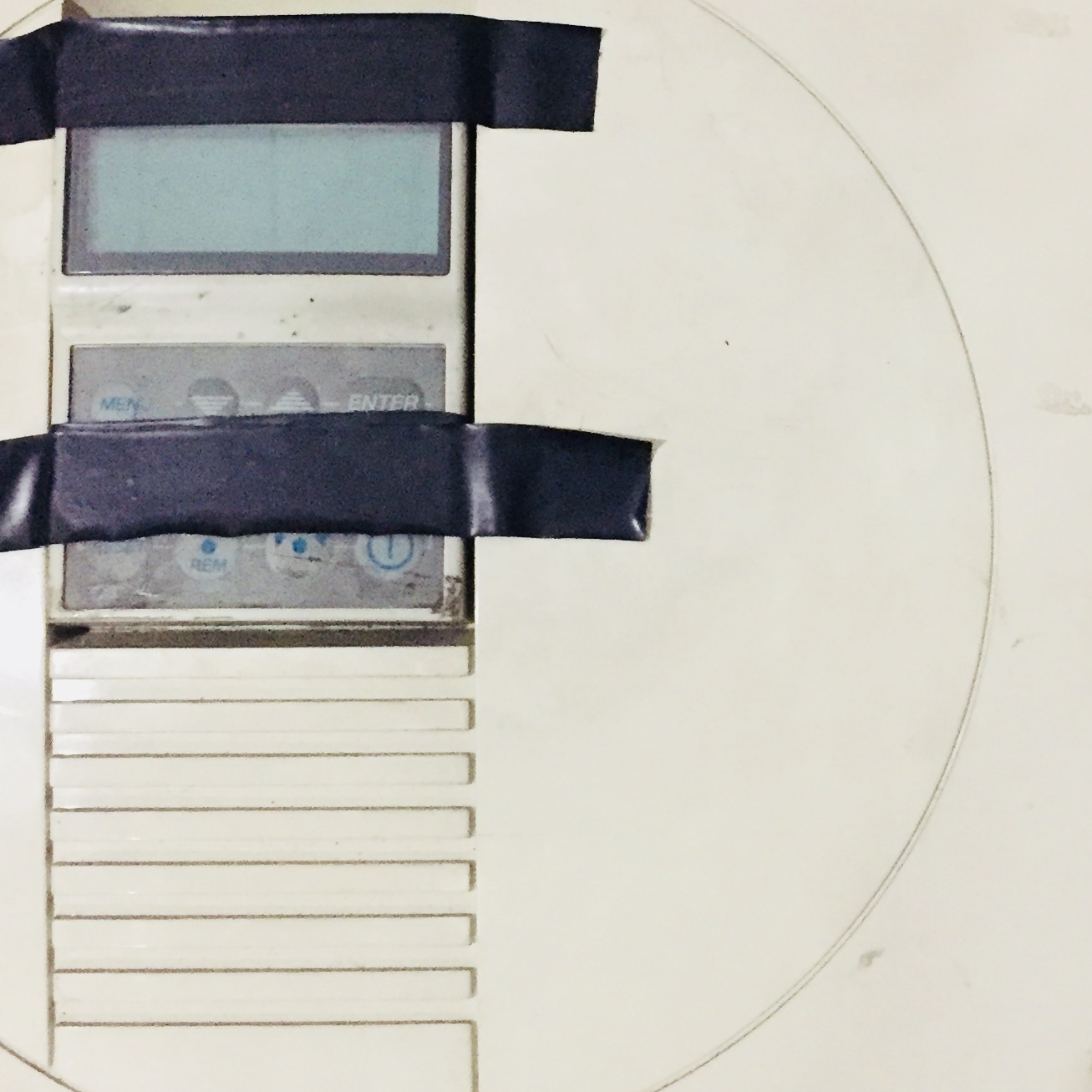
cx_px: 676
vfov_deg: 26.8
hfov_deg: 26.8
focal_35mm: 64
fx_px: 2284
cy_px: 449
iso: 500
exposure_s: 1/17
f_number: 2.2
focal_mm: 4.15
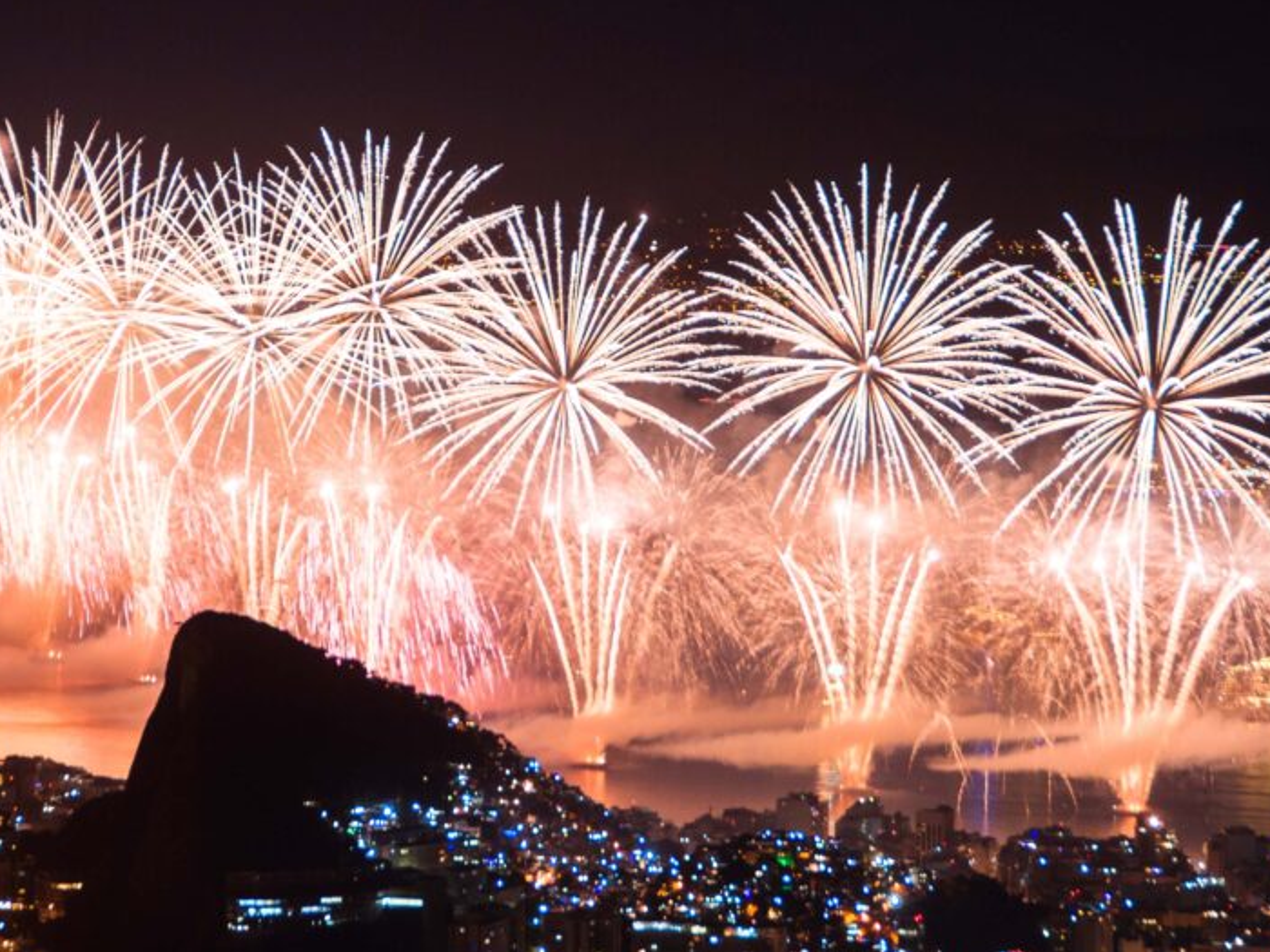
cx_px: 575
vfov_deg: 7.1
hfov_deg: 9.5
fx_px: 7658
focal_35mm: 209
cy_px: 451
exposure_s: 2
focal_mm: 95
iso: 200
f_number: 5.6
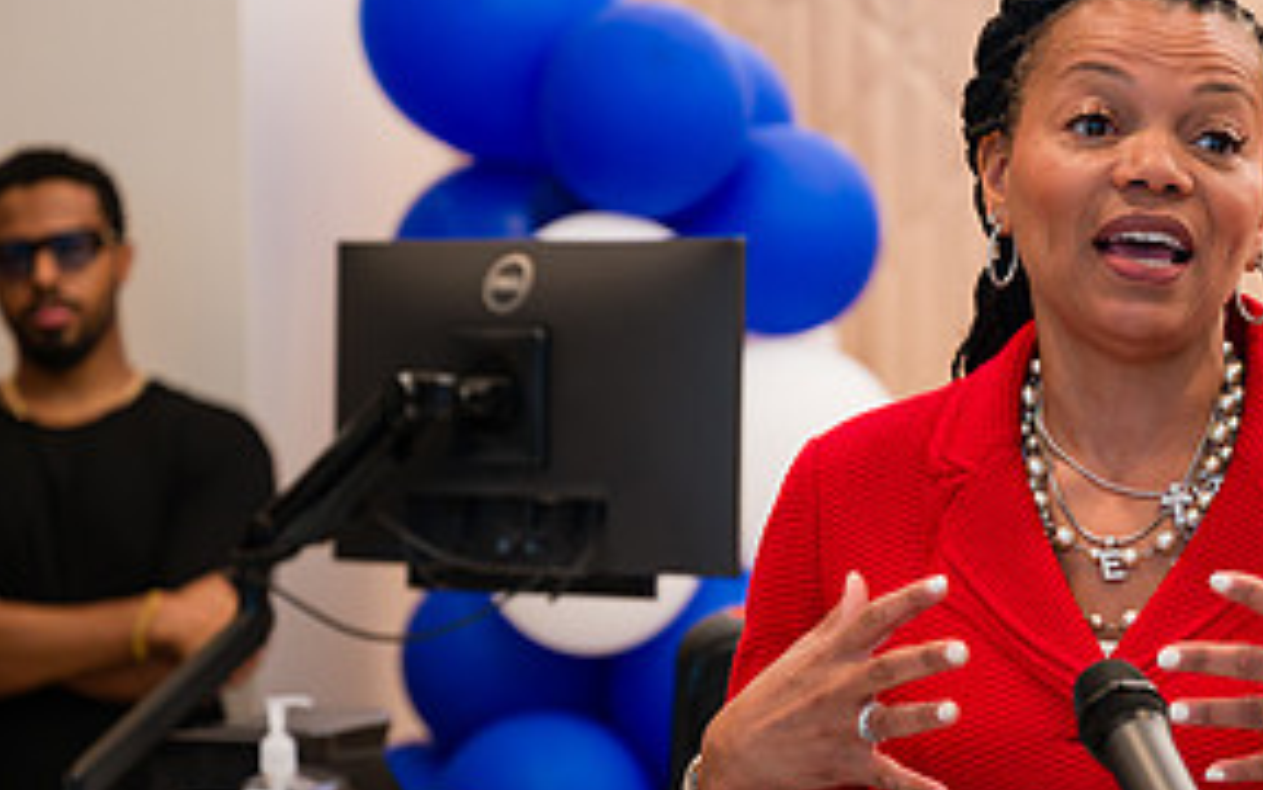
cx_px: 1170
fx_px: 5232
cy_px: 570
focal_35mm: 152
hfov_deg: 13.6
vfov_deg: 8.6
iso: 400
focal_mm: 70
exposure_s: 1/200
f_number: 3.2
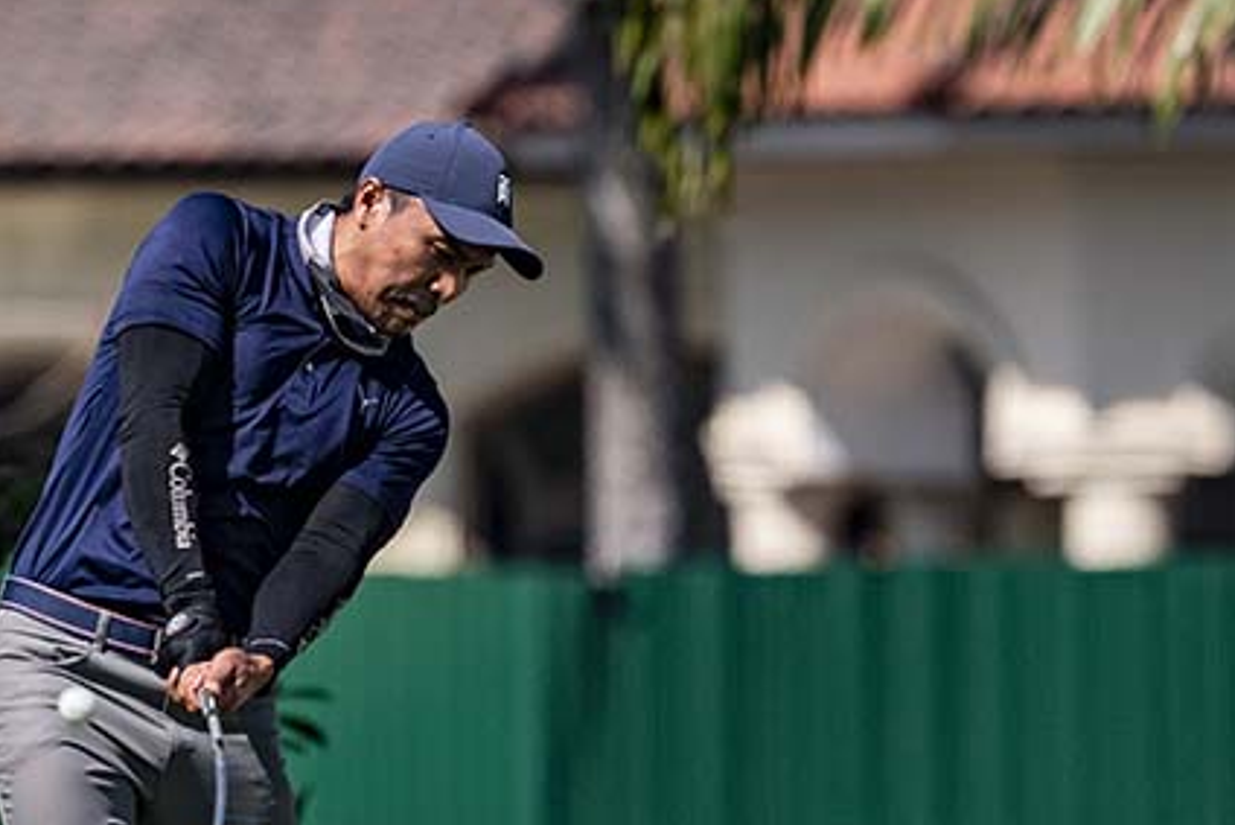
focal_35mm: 906
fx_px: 31090
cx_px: -102
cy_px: 525
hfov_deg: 2.3
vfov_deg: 1.5
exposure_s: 1/4000
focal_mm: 400
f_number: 5.6
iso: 500
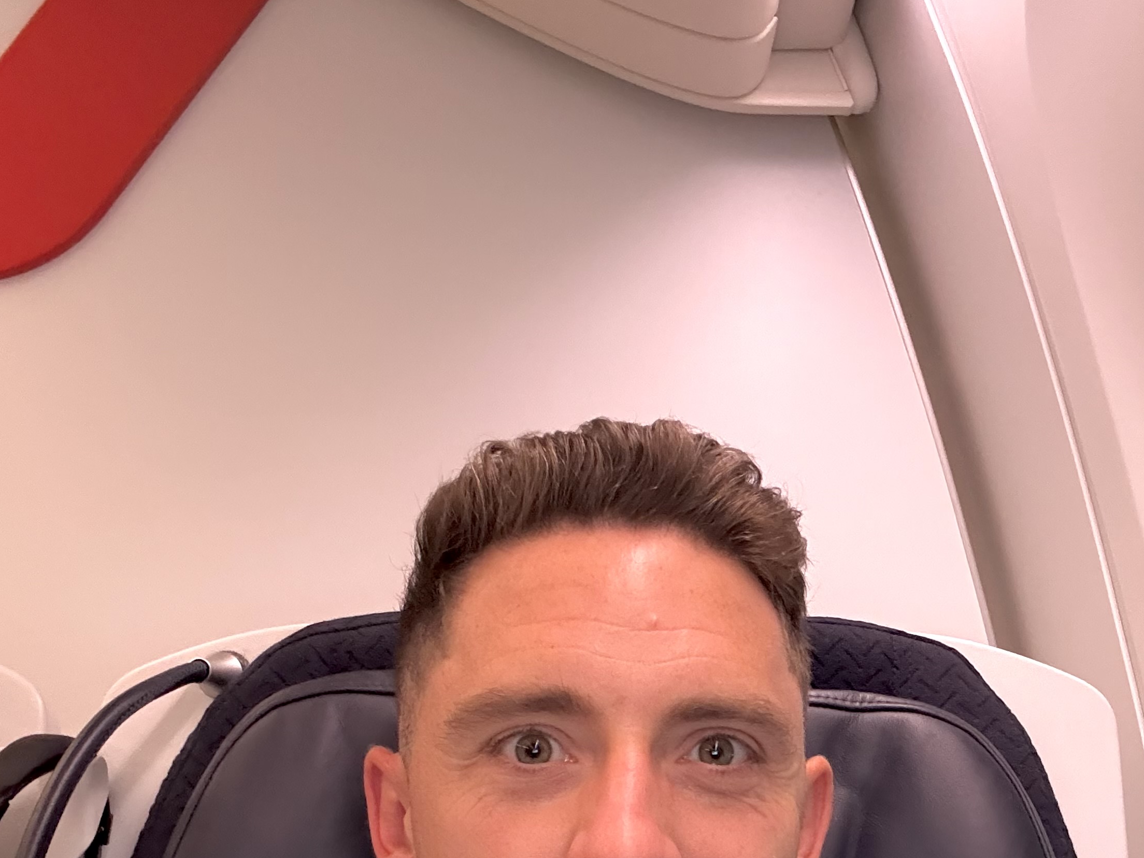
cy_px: 698
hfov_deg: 44.7
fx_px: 1388
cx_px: 658
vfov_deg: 33.3
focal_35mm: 42
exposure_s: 1/29
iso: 400
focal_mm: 2.69
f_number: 1.9
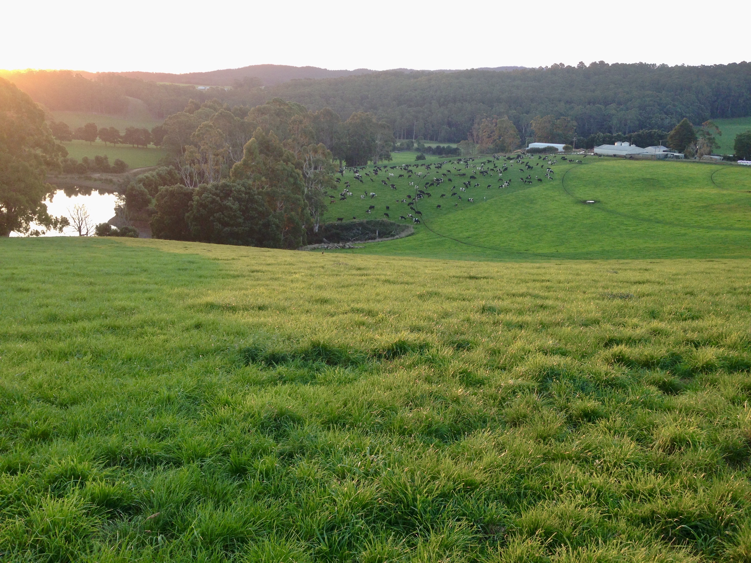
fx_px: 716
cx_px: 376
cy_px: 282
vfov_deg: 42.9
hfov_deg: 55.4
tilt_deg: -15.4
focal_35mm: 33
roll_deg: -1.8
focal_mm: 4.12
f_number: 2.4
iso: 80
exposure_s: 1/120
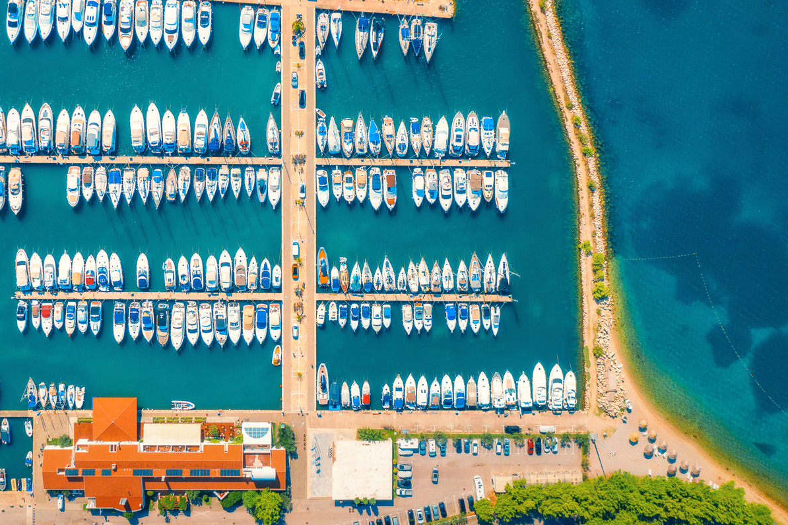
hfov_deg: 49.7
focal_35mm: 38
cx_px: 256
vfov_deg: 34.8
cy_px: 185
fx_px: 832
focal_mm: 10.26
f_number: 3.5
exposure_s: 1/800
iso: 100
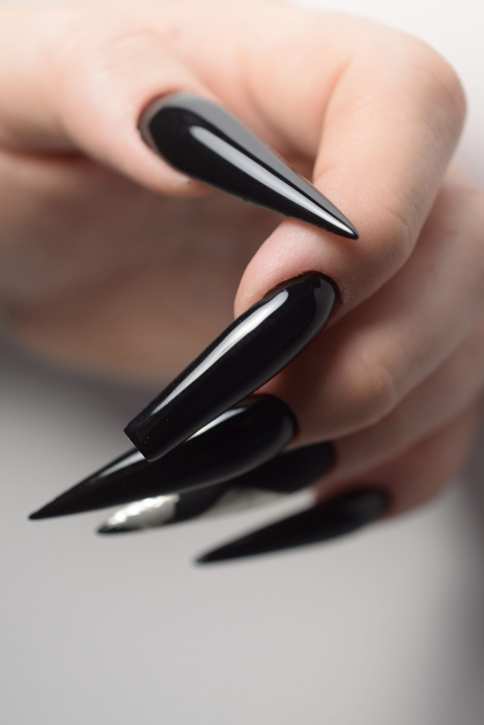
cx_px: 242
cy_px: 362
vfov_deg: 33.4
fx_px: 1210
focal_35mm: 60
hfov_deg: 22.6
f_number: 6.3
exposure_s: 1/125
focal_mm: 40
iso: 400
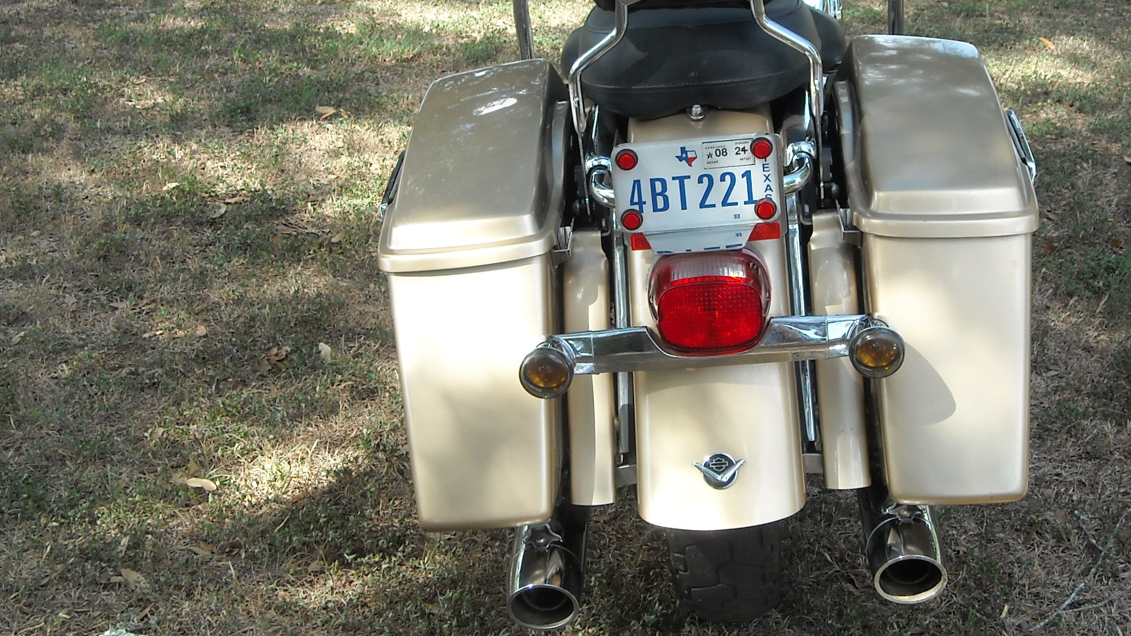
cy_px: 176
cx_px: 558
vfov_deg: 22.1
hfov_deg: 38.5
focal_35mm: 54
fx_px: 1619
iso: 64
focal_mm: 5.7
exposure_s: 1/228
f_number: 2.8
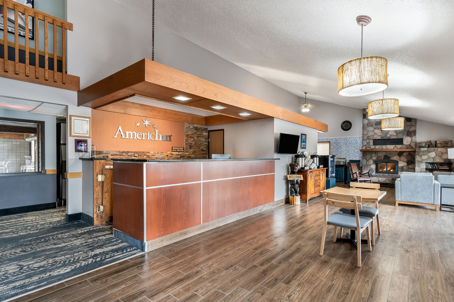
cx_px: 256
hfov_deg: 92.8
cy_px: 158
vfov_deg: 70.3
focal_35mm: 17
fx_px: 214
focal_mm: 15
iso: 500
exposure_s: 1/1.67
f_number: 8
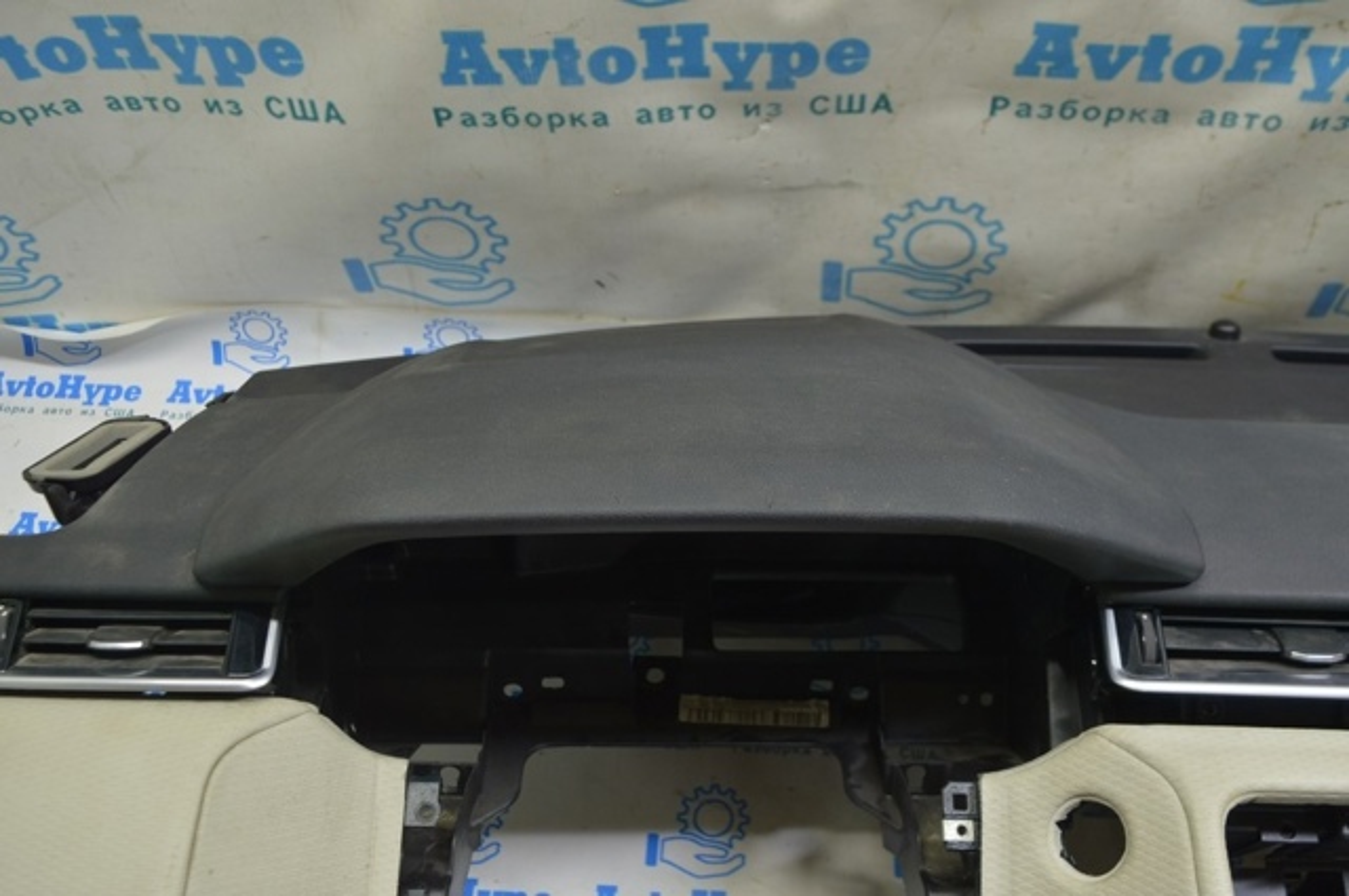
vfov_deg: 35.4
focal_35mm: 38
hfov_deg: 51.3
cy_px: 448
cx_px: 674
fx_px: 1403
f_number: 5.6
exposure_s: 1/20
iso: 400
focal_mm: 25
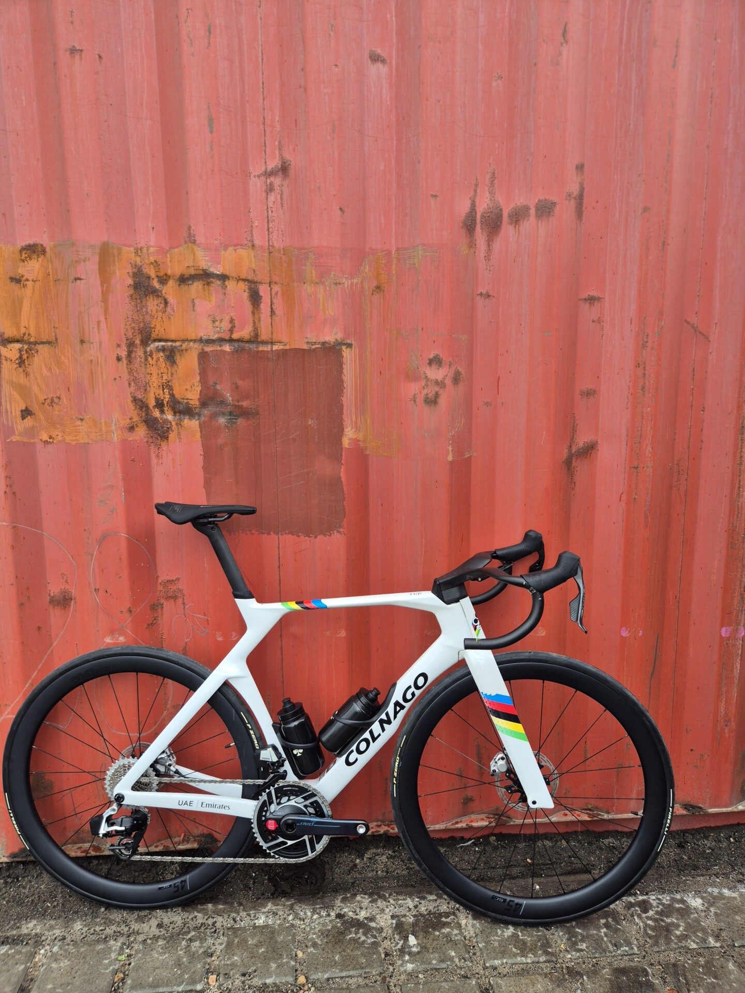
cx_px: 372
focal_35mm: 23
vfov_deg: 73.9
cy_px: 496
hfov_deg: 58.9
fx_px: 660
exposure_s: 1/305
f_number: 1.8
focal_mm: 5.4
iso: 25
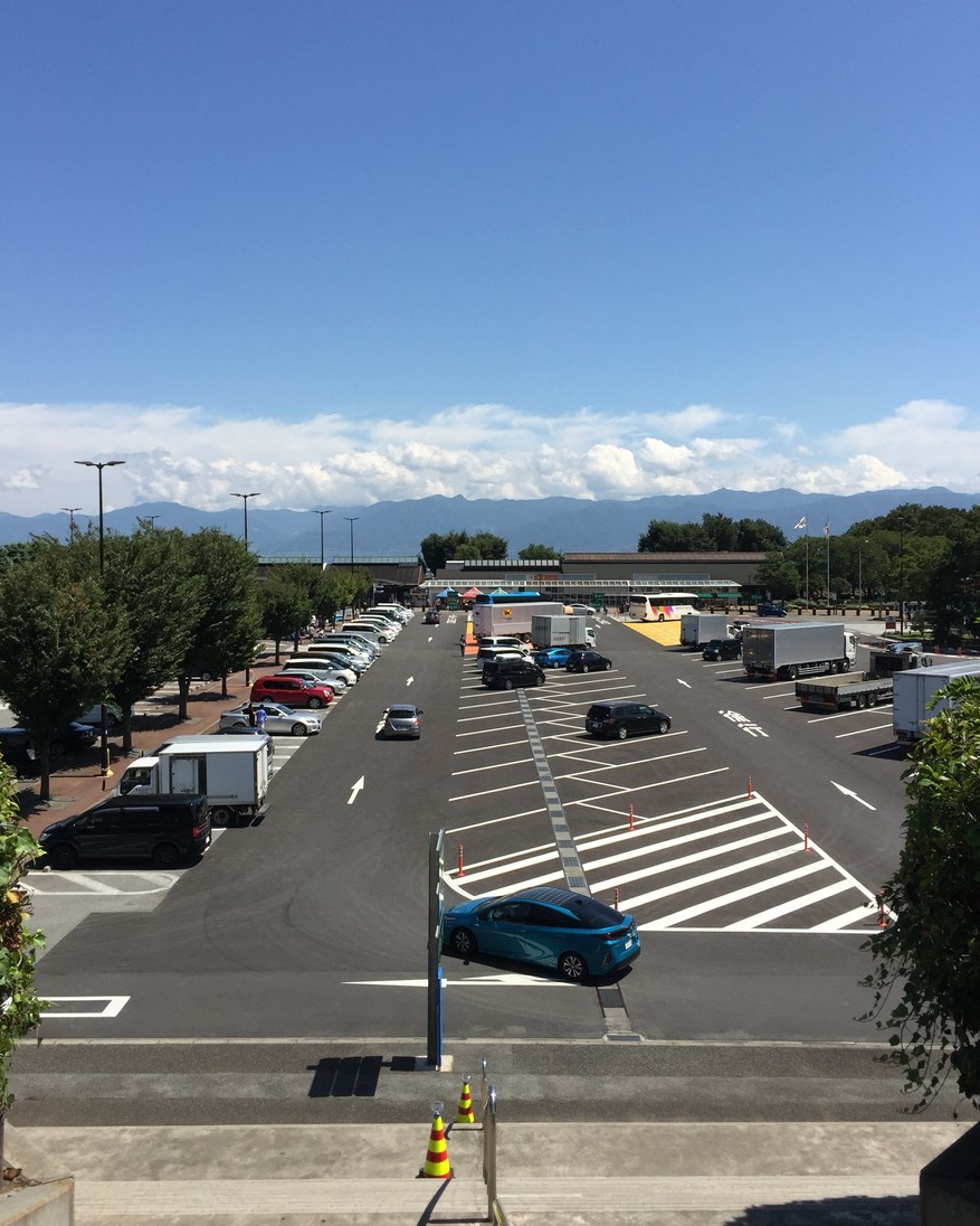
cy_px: 569
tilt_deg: -2.5
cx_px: 481
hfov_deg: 47.1
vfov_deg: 57.1
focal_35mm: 31
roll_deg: -0.4
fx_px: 1124
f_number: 2.2
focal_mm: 4.15
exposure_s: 1/2825
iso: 32
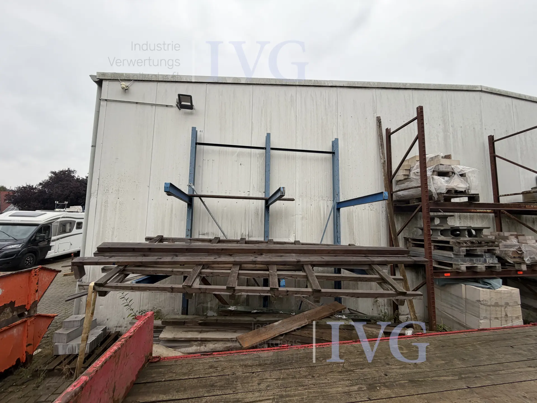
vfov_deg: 85.7
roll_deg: -0.1
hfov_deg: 102.1
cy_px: 202
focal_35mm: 14
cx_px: 268
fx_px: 217
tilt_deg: +2.5
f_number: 2.2
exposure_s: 1/244
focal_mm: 2.22
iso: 40
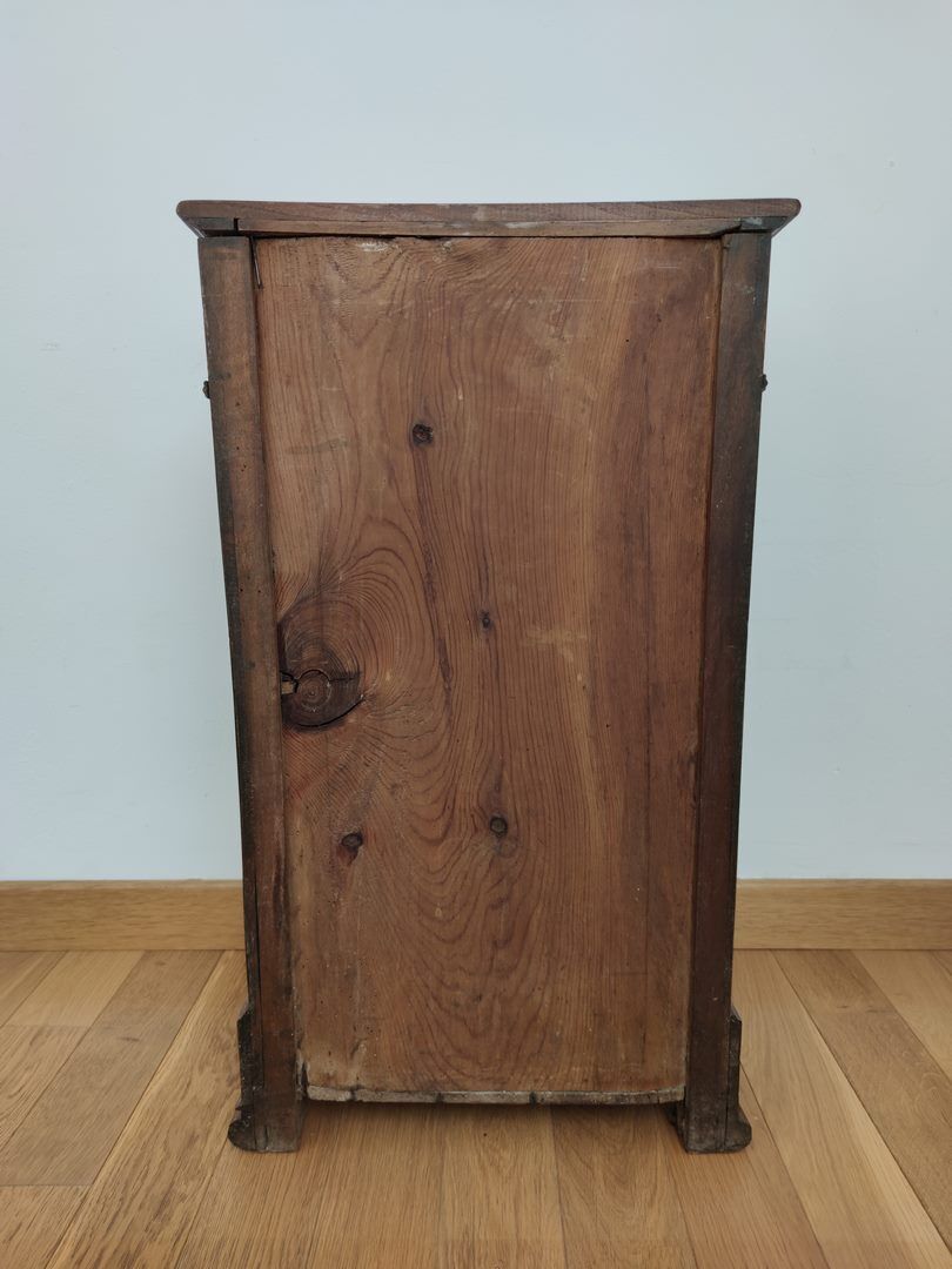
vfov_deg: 71.6
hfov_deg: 56.8
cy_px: 634
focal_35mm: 24
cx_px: 476
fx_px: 880
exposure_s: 1/100
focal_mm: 6.72
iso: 150
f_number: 1.69
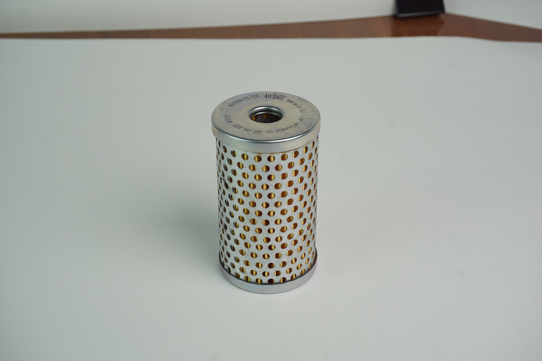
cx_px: 271
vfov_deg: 25.8
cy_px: 180
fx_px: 790
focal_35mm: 52
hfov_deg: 37.9
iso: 100
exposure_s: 1/15
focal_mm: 35
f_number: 8
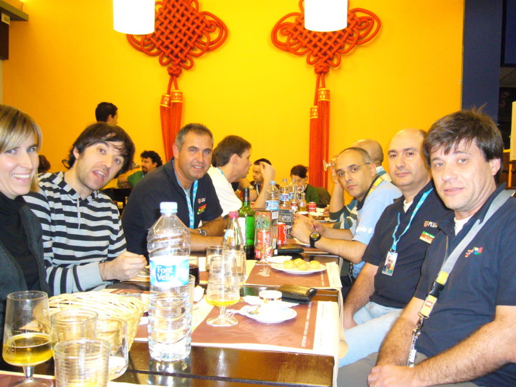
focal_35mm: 35
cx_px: 258
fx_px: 522
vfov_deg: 40.7
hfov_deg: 52.6
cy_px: 194
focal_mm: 5.8
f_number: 2.8
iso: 320
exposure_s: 1/30
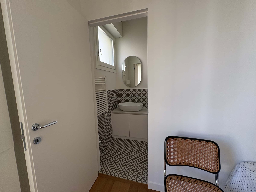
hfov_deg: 102.1
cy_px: 96
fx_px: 104
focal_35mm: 14
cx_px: 128
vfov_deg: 85.7
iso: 125
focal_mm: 2.22
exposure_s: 1/99
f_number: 2.2
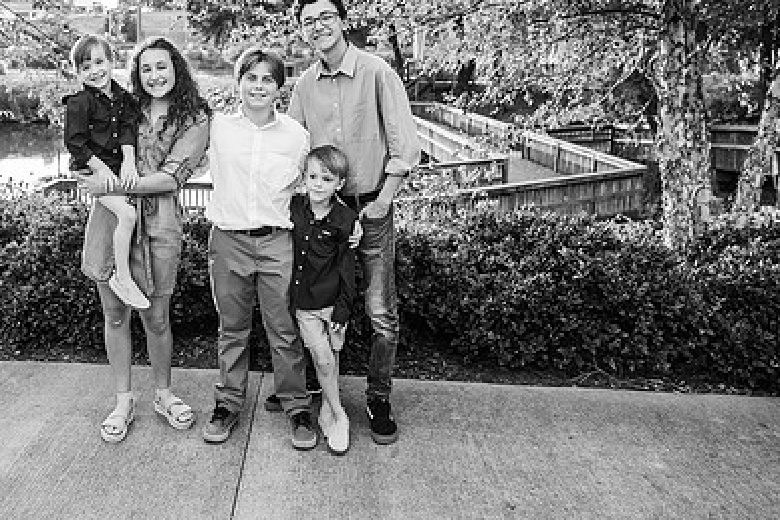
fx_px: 780
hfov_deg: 52.1
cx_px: 256
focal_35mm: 36
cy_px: 134
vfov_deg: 36.1
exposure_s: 1/200
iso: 320
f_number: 3.2
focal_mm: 24
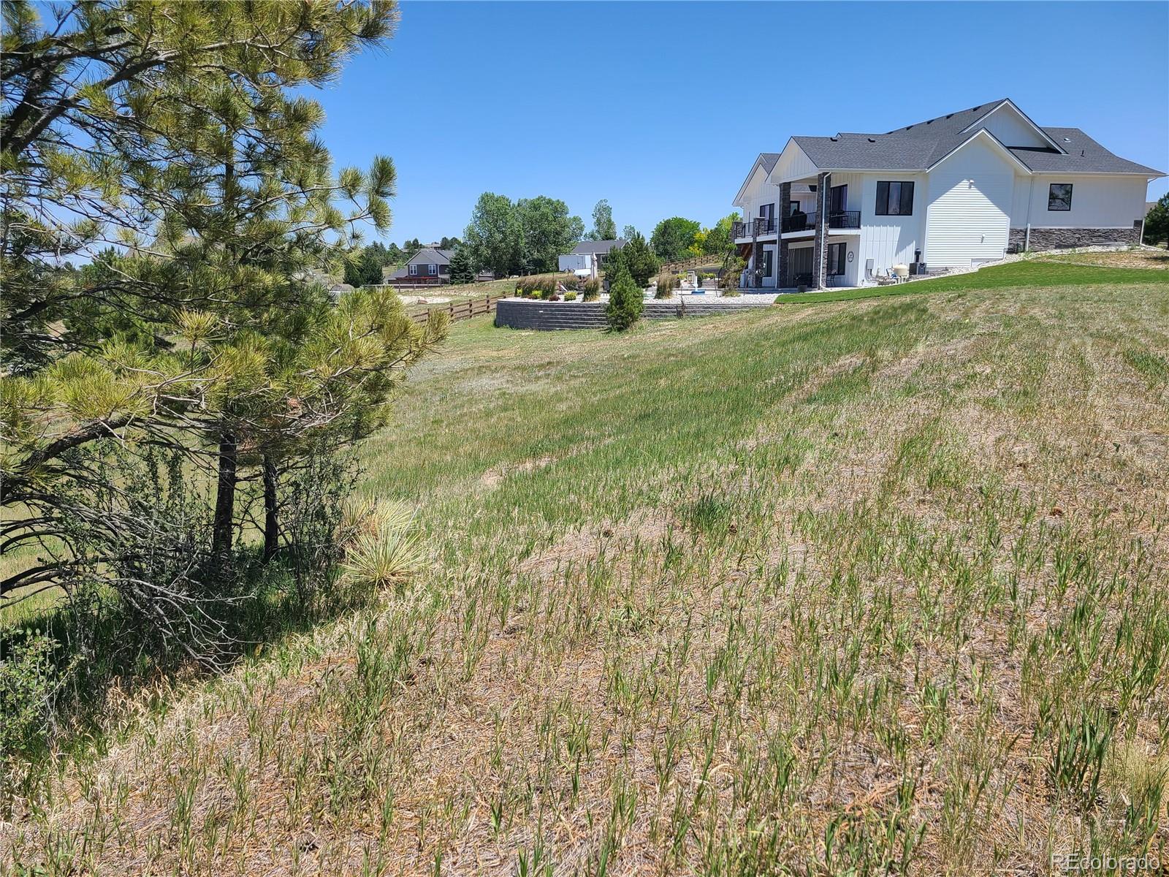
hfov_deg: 67.3
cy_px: 438
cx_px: 584
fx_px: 878
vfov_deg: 53.1
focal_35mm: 26
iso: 40
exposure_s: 1/1962
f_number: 1.8
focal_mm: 5.4
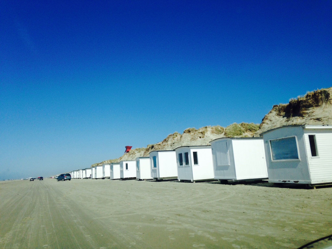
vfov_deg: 42.9
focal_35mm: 33
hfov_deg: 55.4
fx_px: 317
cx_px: 166
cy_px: 124
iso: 50
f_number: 2.4
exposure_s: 1/2710
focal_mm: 4.1
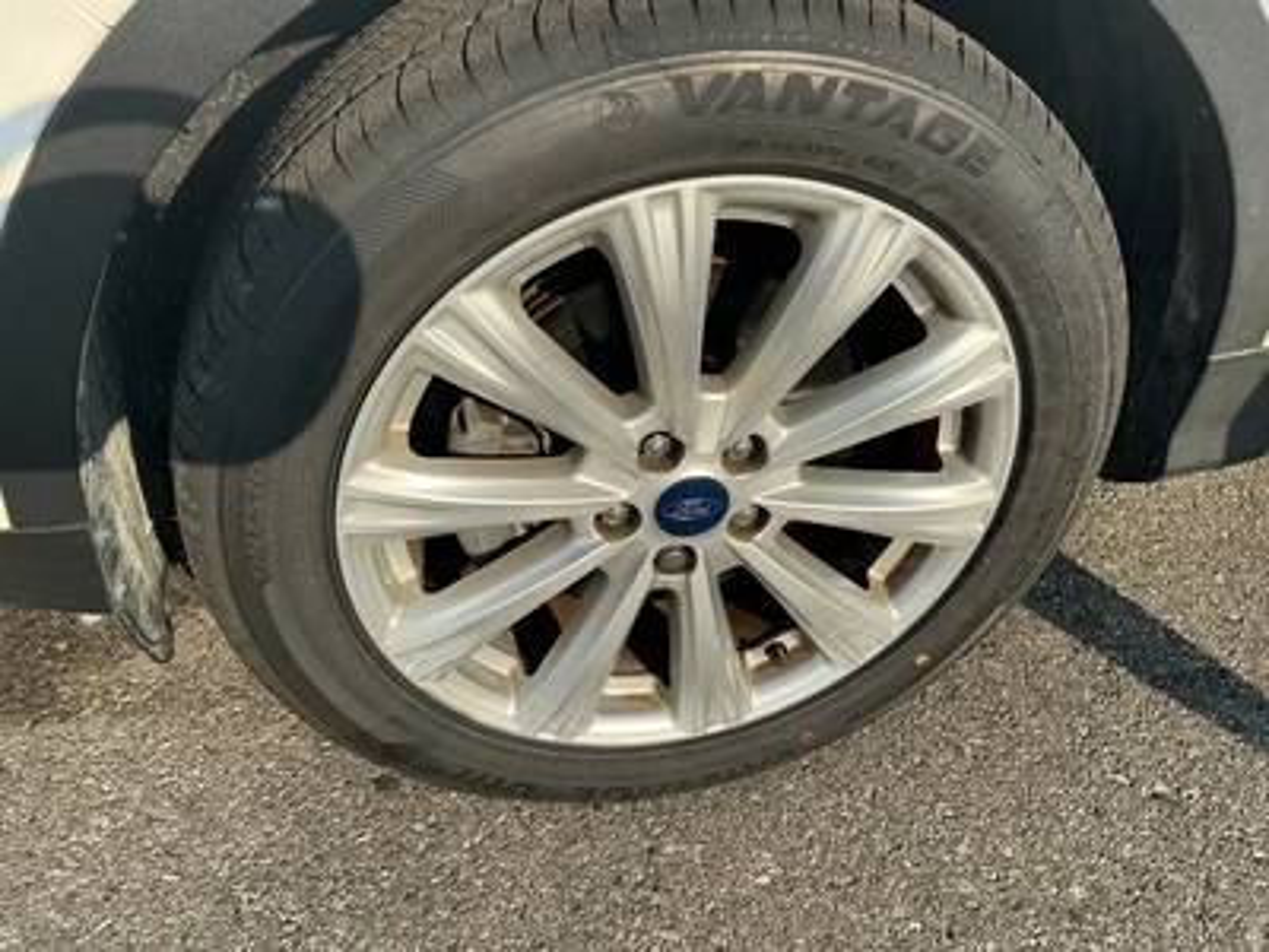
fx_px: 1026
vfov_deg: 49.7
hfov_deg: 63.4
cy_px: 476
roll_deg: -2.6
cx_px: 634
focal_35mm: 28
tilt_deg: -38.1
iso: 25
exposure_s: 1/1195
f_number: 1.8
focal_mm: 3
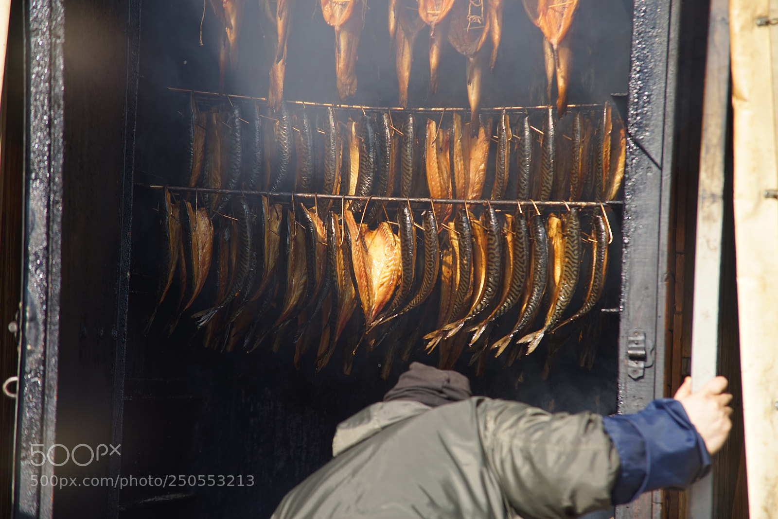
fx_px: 4324
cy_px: 260
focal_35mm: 200
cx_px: 389
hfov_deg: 10.3
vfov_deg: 6.9
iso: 100
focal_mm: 200
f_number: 4.5
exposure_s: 1/350
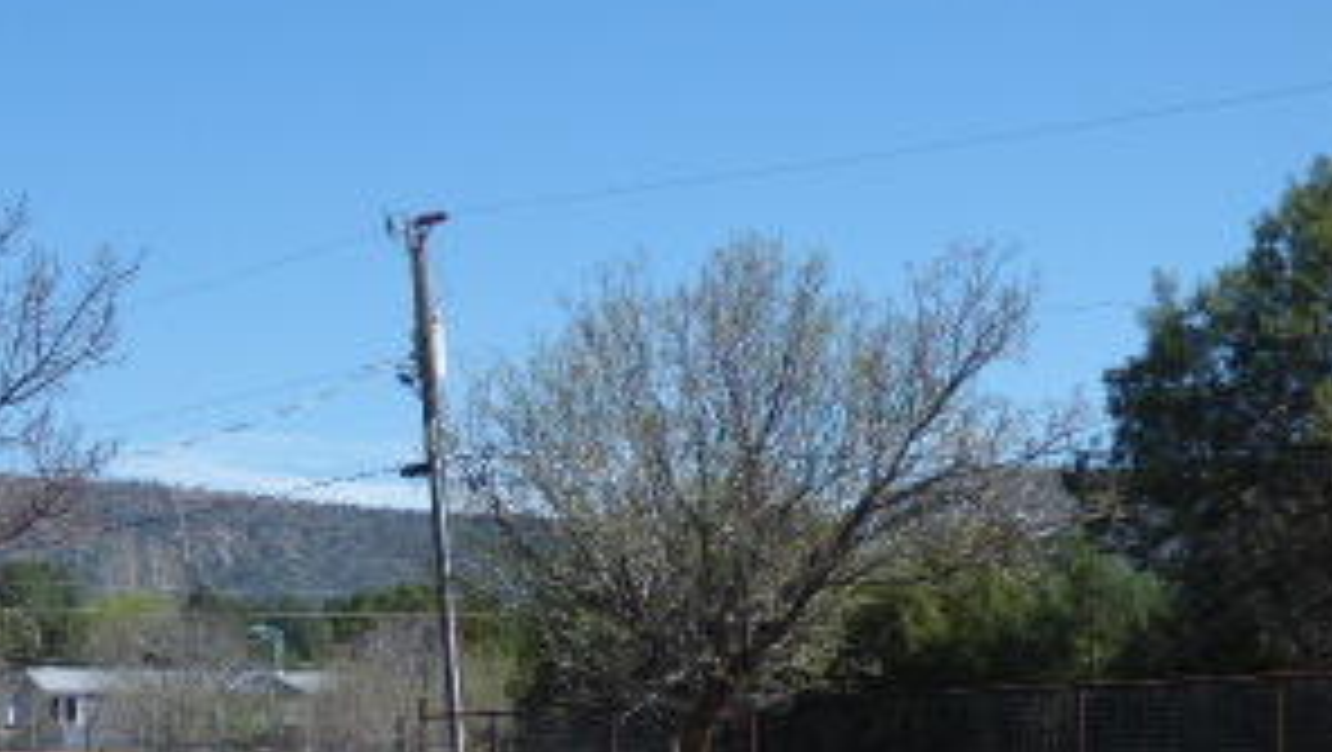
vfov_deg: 11.2
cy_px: 910
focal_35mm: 106
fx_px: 3747
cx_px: 140
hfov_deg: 19.8
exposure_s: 1/1000
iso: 100
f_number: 3.7
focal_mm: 7.79
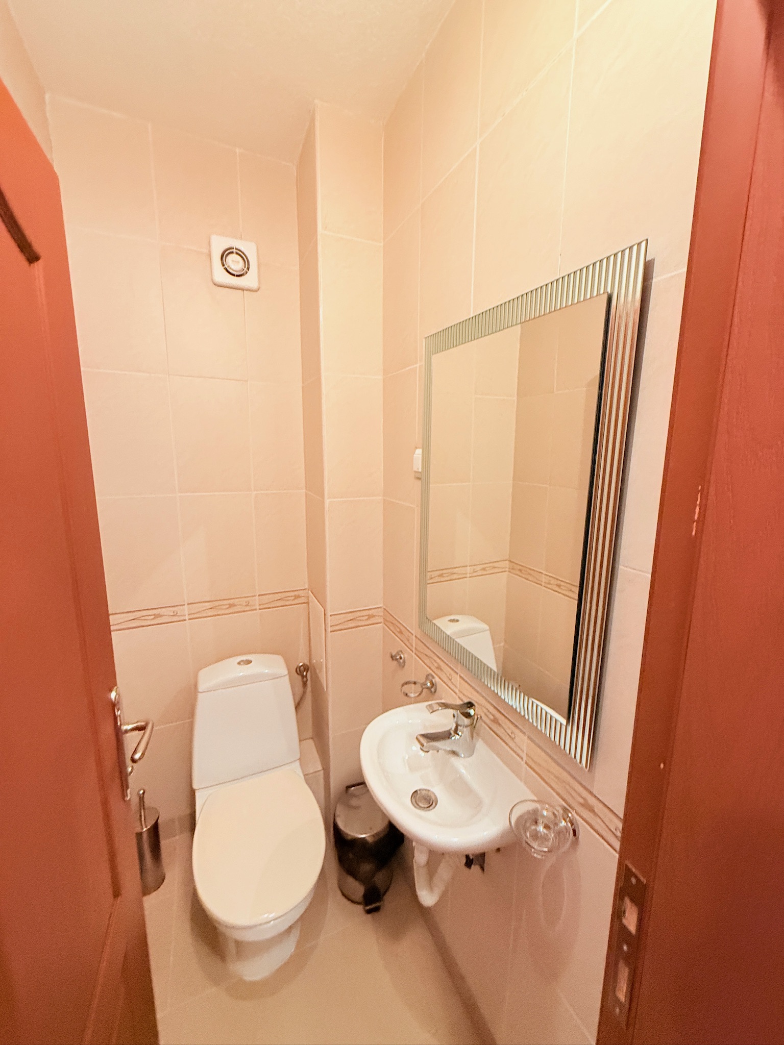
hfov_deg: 85.7
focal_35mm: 14
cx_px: 392
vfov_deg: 102.1
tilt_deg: -7.9
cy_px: 522
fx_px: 423
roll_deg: -1.6
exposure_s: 1/50
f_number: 2.2
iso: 400
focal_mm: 2.22
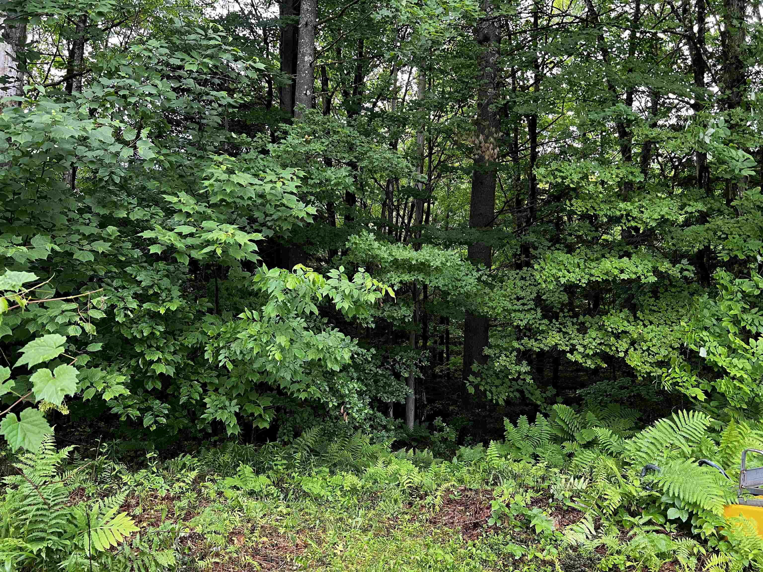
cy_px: 286
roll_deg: -0.4
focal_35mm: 26
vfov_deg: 53.1
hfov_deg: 67.3
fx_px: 573
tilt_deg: +2.9
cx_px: 382
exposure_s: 1/60
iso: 125
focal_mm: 5.7
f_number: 1.5
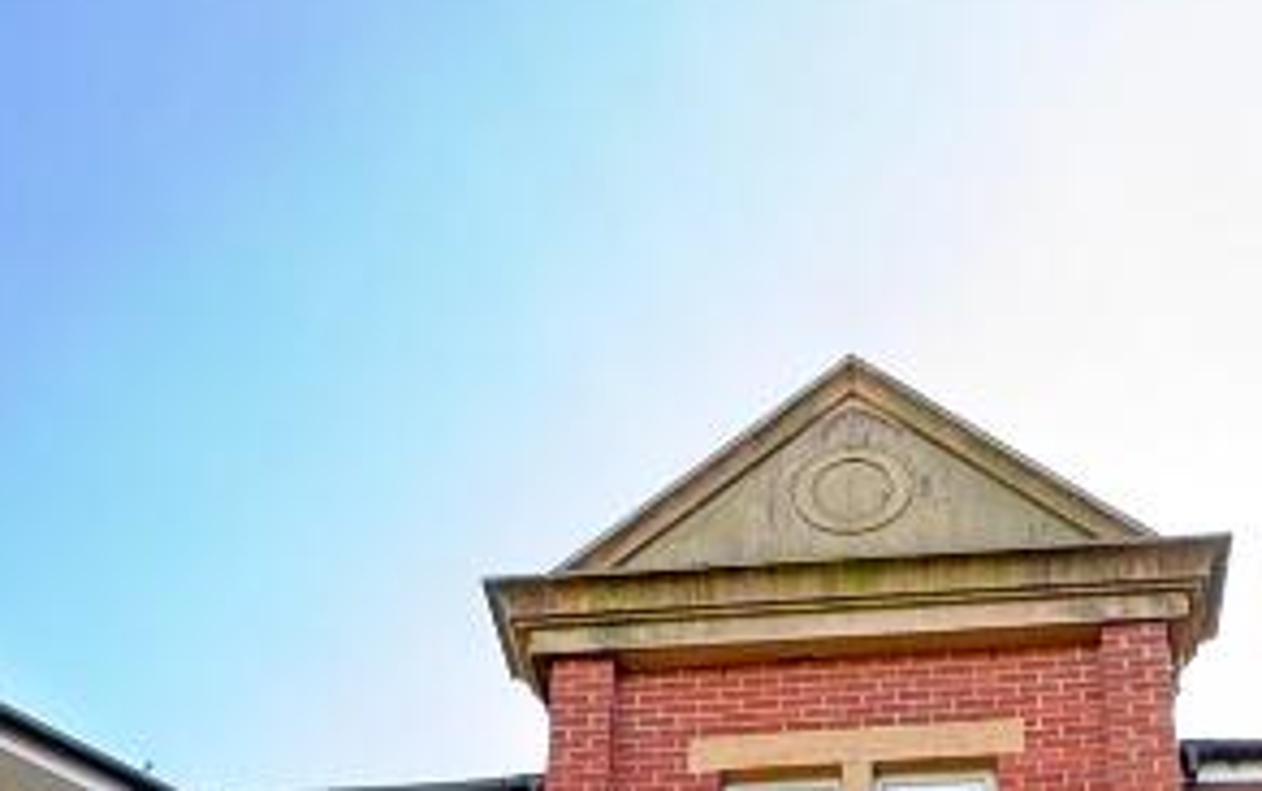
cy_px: 1491
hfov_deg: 38.4
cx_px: 847
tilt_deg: +20.9
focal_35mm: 52
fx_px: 1790
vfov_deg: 18.4
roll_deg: +0.1
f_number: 2.2
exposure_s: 1/99
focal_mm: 2.22
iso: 80
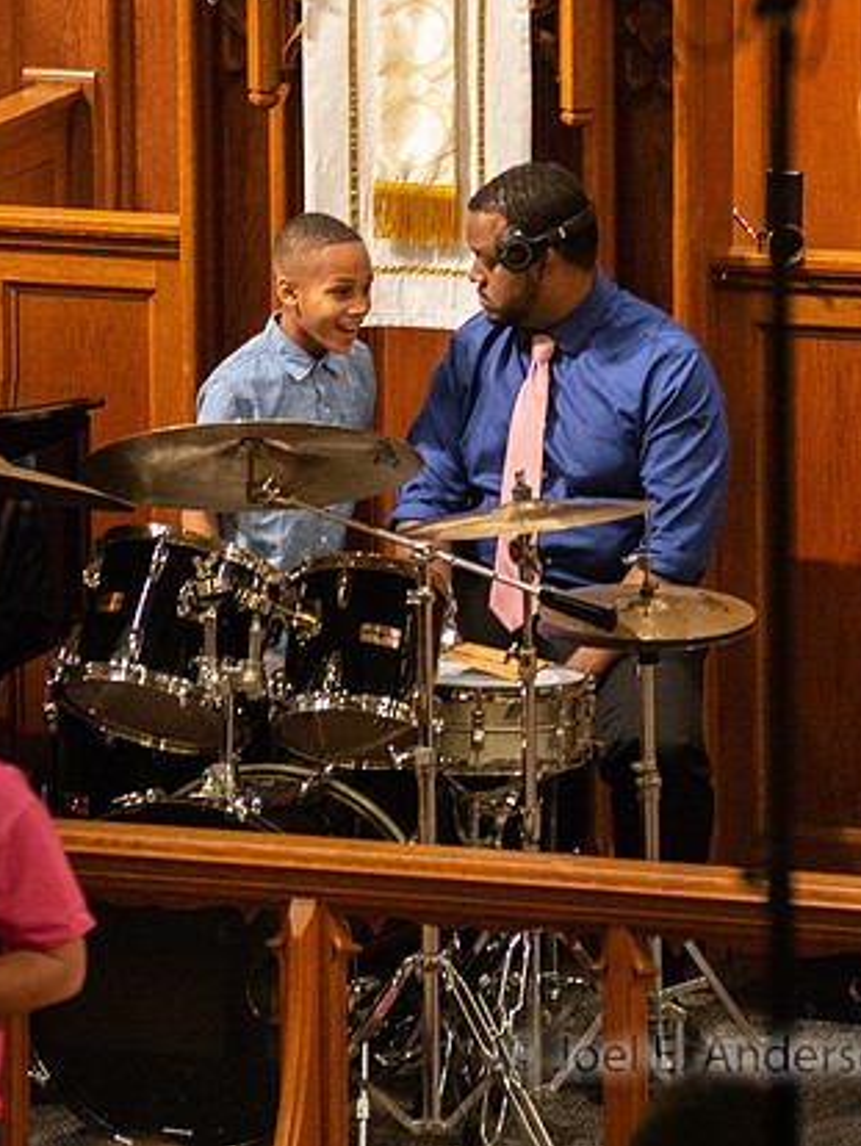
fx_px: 15803
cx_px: 302
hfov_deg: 3.1
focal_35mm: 477
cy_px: 370
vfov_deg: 4.2
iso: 6400
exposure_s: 1/200
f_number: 2.8
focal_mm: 200
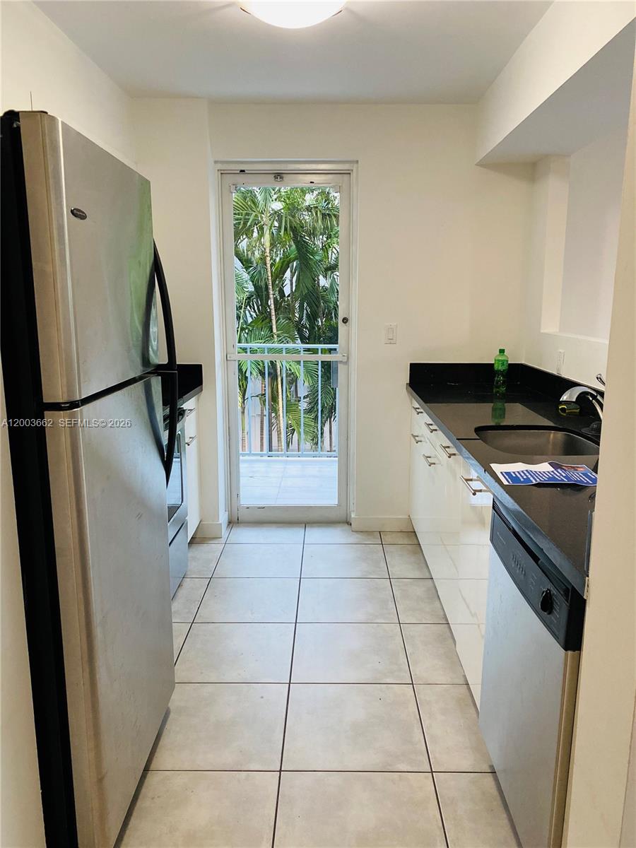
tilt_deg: -9.6
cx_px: 318
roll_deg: +0.4
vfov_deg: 67.3
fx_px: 637
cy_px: 424
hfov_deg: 53.1
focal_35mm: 26
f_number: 1.8
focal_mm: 4.25
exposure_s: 1/60
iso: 250
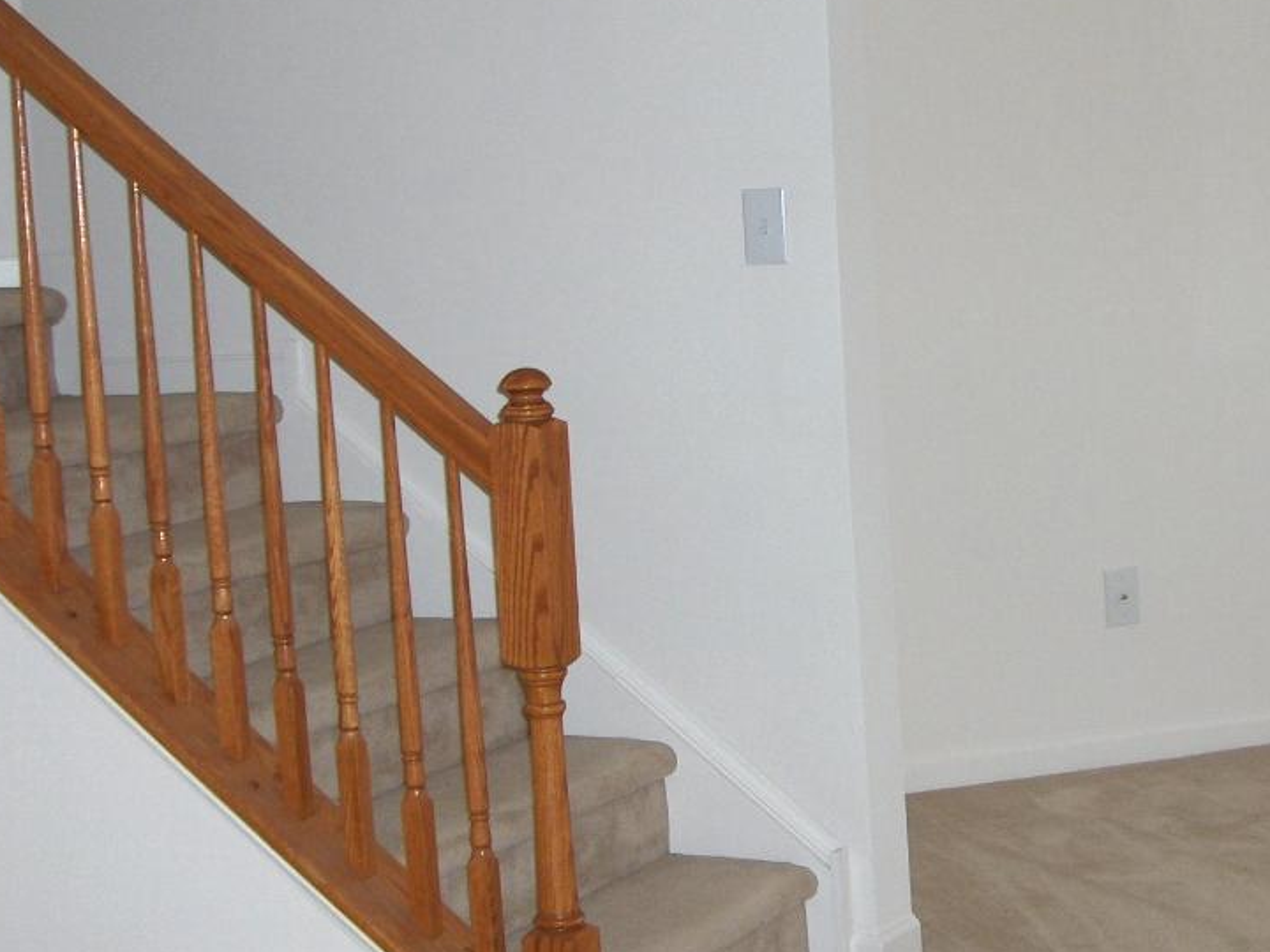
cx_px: 1078
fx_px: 2862
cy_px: 502
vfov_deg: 18.9
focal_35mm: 78
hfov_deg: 24.5
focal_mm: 8
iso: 113
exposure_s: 1/60
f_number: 2.8
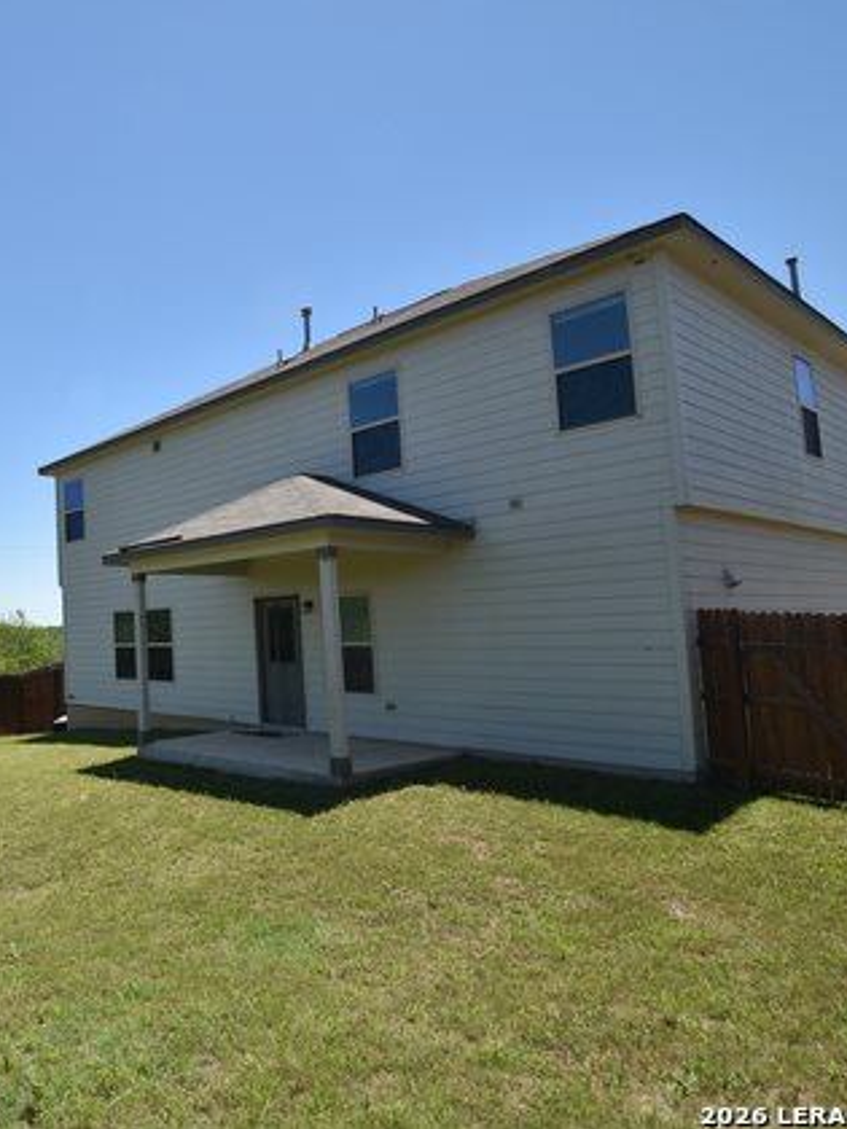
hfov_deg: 52.1
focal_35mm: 22
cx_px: 54
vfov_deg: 76.4
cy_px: 558
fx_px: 718
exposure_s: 1/250
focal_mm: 10
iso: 125
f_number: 8
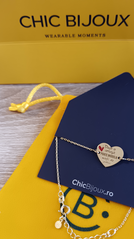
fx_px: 196
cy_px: 126
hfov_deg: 37.6
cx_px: 81
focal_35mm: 31
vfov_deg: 62.6
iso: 903
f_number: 1.9
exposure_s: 1/25
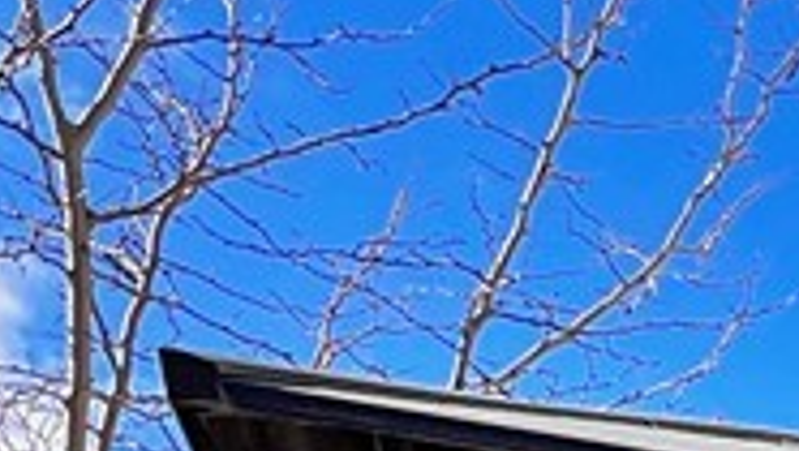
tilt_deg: -0.8
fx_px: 1654
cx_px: 1388
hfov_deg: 20.4
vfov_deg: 11.6
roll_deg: -0.7
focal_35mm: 78
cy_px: 1207
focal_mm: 1.57
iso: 32
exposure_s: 1/774
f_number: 1.8
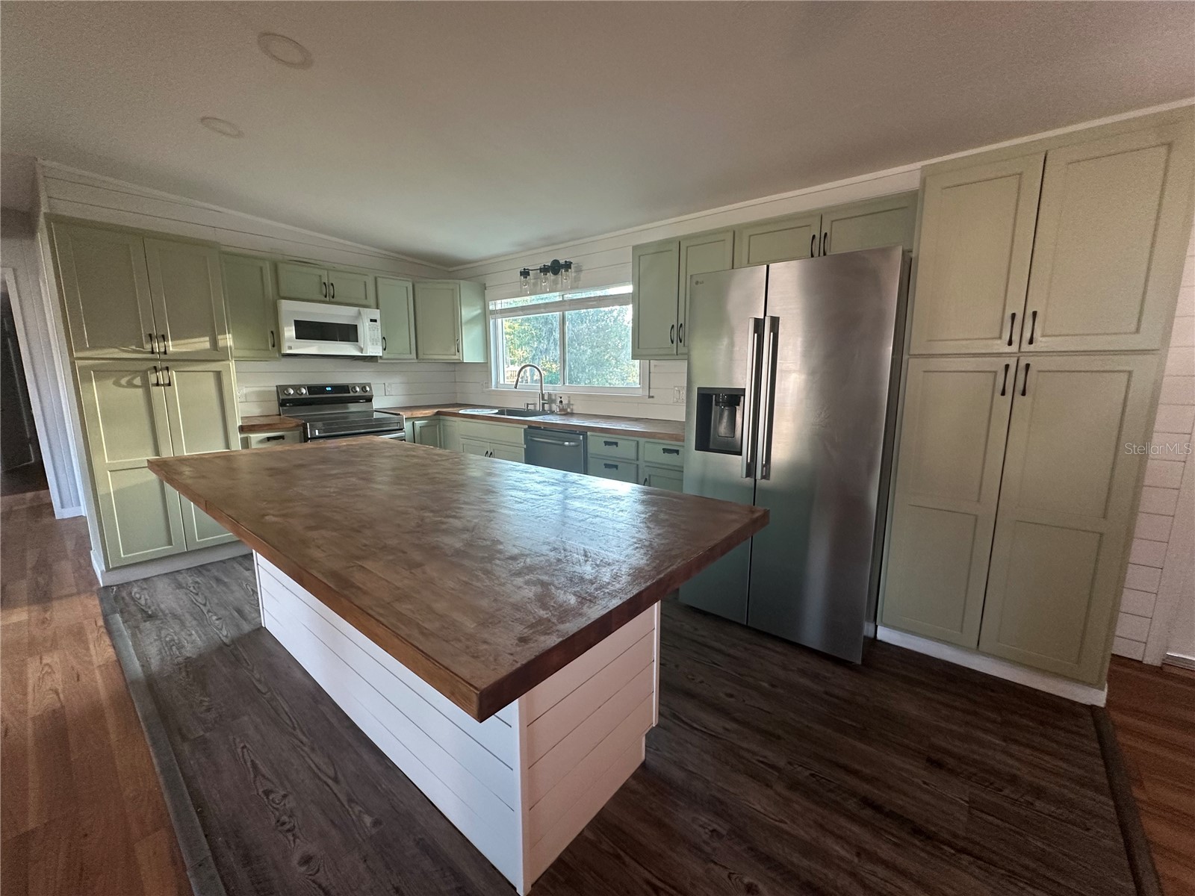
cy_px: 448
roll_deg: -0.2
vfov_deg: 85.7
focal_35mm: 14
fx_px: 483
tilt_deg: -9.8
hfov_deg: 102.1
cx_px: 598
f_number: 2.2
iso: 250
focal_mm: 2.22
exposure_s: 1/60
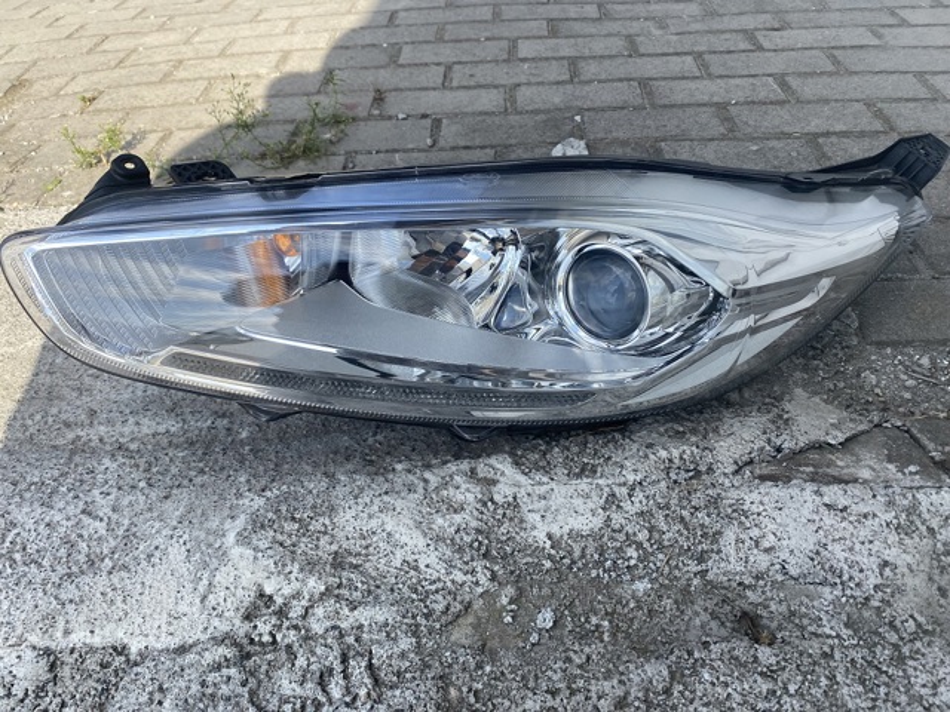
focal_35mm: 26
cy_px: 356
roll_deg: +6.8
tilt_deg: -40.5
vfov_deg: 53.1
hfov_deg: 67.3
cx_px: 475
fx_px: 714
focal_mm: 4.25
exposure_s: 1/1103
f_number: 1.8
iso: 32
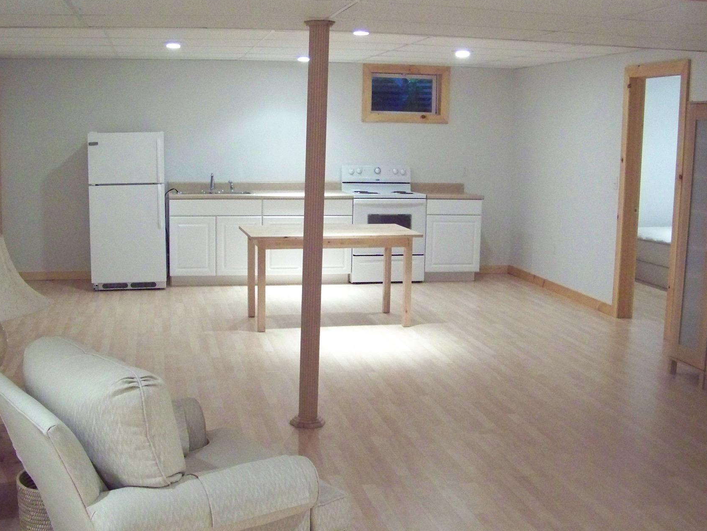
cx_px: 288
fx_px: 899
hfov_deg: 42.8
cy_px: 264
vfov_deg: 32.9
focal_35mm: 44
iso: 640
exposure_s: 1/30
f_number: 2.8
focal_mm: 5.85
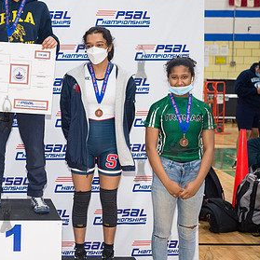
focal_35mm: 72
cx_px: 13
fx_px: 612
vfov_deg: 24.0
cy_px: 113
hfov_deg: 23.2
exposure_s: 1/400
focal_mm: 35
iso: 4000
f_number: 3.5
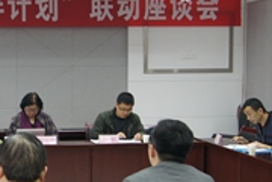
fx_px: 567
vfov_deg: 18.1
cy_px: 119
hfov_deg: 25.9
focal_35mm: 75
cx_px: 12
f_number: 3.5
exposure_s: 1/30
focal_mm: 18
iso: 500
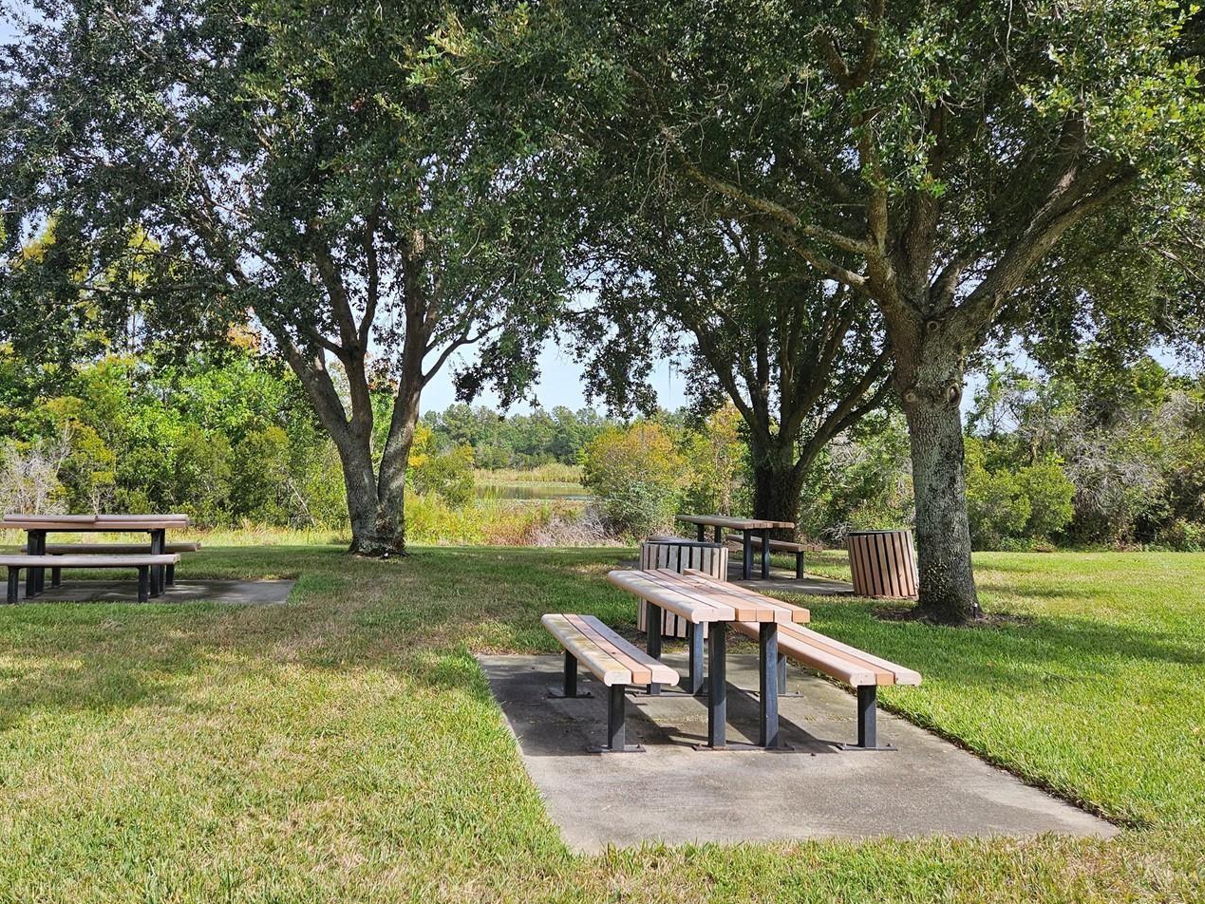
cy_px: 404
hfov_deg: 61.4
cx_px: 516
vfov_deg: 48.2
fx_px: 1010
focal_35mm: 29
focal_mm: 5.4
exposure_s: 1/1422
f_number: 1.8
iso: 32
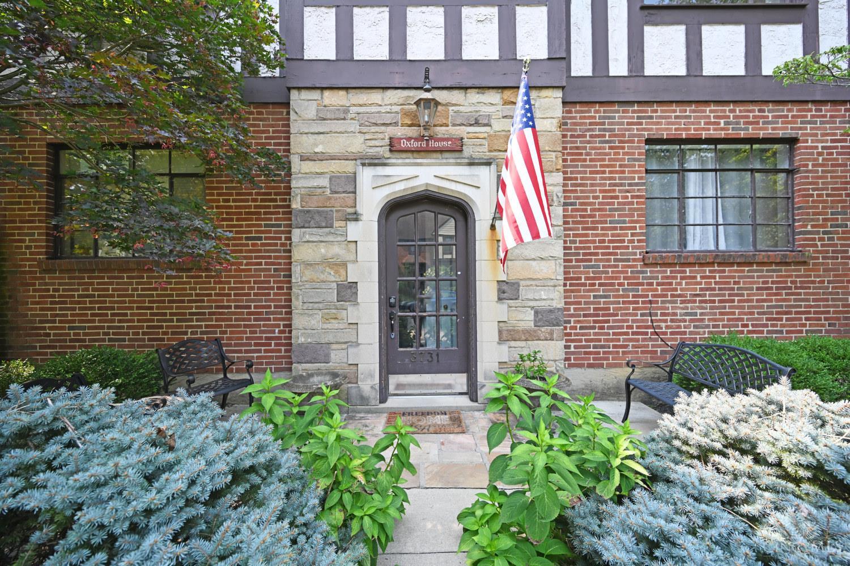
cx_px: 425
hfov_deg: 104.3
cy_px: 283
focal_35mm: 14
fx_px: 331
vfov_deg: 81.2
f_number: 4
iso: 200
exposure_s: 1/250
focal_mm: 14
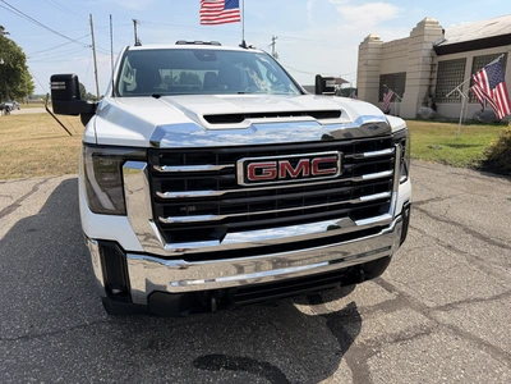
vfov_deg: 56.8
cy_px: 192
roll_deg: +2.2
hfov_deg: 71.6
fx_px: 354
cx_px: 256
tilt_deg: -13.5
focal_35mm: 24
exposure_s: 1/3759
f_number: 1.78
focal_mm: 6.76
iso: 80
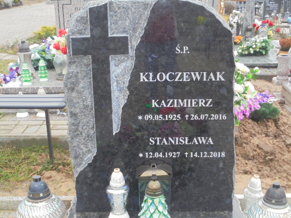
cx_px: 146
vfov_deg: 29.7
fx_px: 412
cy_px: 109
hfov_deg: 38.9
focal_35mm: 49
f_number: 4.8
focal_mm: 8.9
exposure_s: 1/30
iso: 100
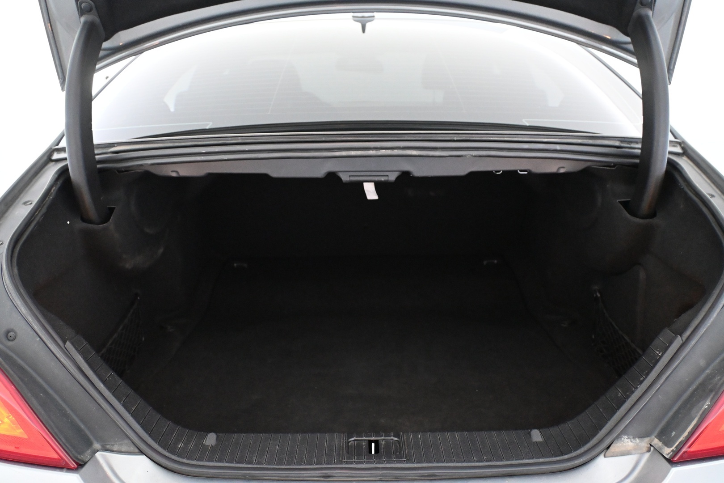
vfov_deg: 41.7
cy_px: 242
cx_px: 362
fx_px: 633
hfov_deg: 59.5
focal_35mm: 32
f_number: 4
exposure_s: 1/60
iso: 5600
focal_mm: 21
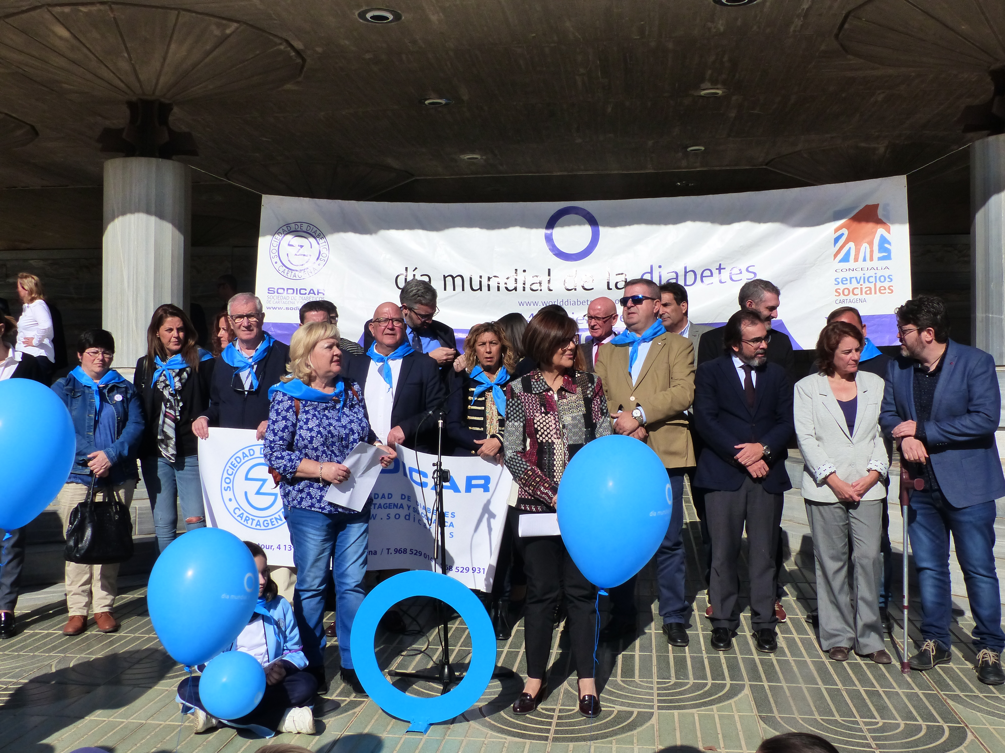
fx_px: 1074
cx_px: 502
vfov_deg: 38.7
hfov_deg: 50.1
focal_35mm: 37
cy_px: 376
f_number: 5
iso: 250
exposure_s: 1/1600
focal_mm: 6.6
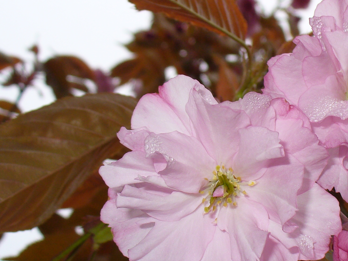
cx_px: 288
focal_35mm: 80
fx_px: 804
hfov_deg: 24.0
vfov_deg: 18.4
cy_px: 143
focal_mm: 6.1
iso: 80
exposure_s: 1/160
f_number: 5.6
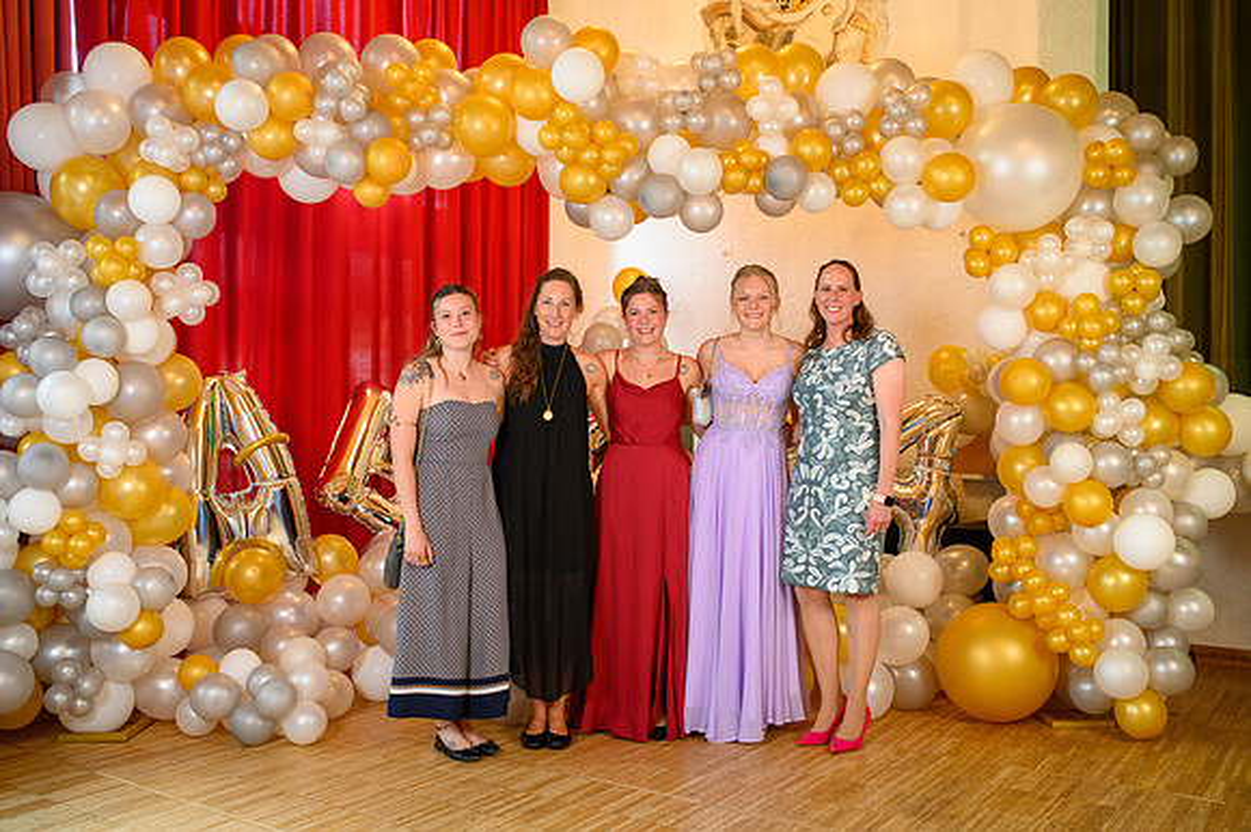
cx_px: 626
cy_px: 416
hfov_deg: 54.5
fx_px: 1216
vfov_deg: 37.8
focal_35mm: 35
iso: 1250
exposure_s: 1/100
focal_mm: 35
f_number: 3.5
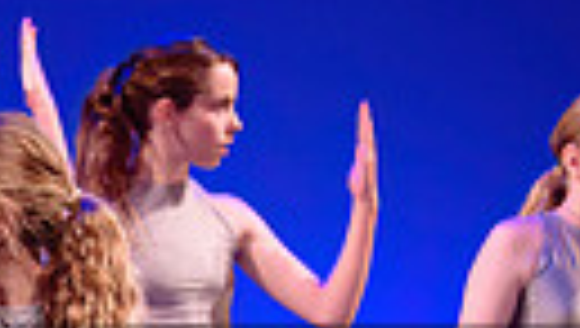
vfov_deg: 2.2
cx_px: -289
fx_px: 8625
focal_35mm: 560
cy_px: 271
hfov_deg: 3.8
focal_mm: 105
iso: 1600
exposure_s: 1/200
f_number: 2.8
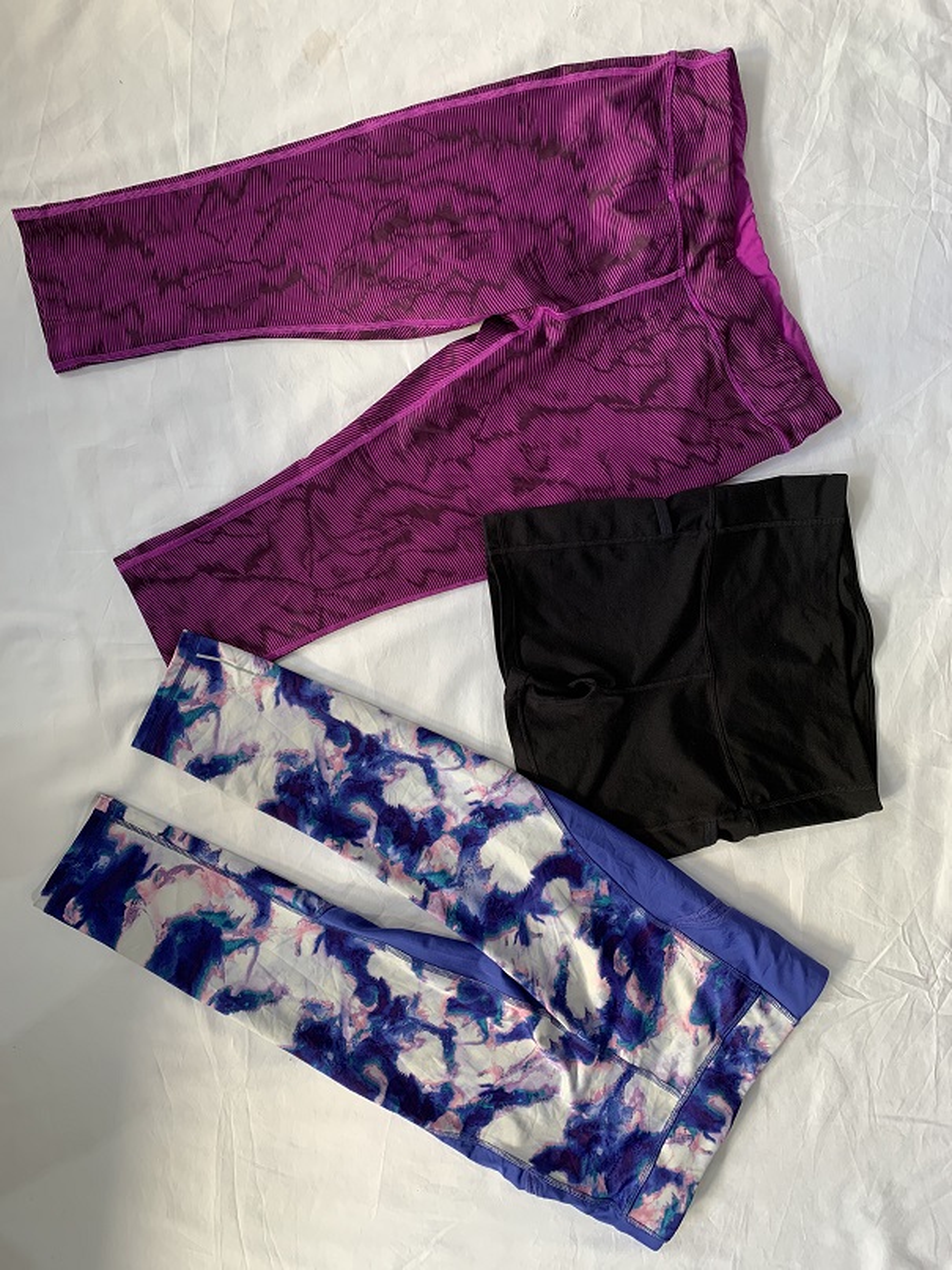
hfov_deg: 53.1
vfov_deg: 67.3
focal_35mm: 26
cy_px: 635
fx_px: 954
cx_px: 476
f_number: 1.8
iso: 64
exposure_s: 1/100
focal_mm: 4.25
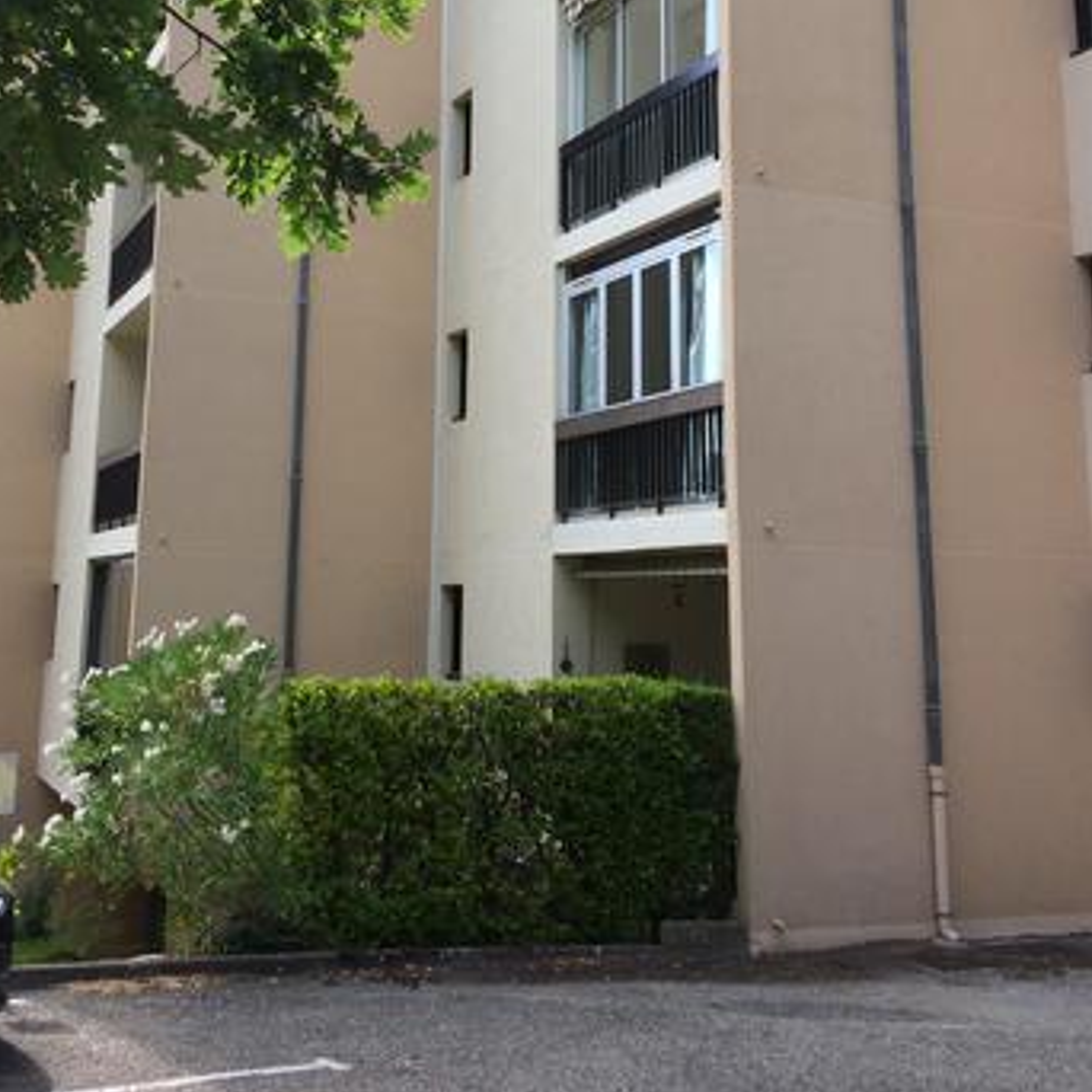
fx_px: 1606
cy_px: 239
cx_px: 434
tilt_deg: +10.2
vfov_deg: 36.4
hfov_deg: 37.4
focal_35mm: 45
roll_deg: -0.6
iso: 32
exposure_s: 1/507
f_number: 2.2
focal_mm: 4.15
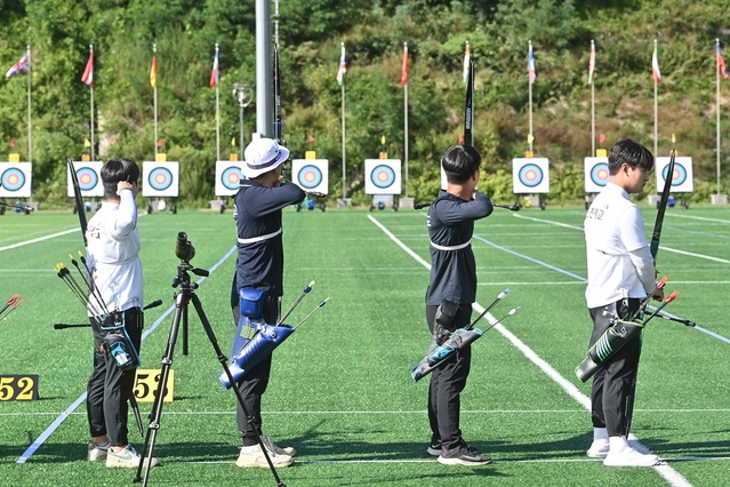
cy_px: 244
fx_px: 2737
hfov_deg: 15.2
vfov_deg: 10.2
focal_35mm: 135
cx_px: 365
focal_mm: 135
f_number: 8
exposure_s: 1/1000
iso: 640
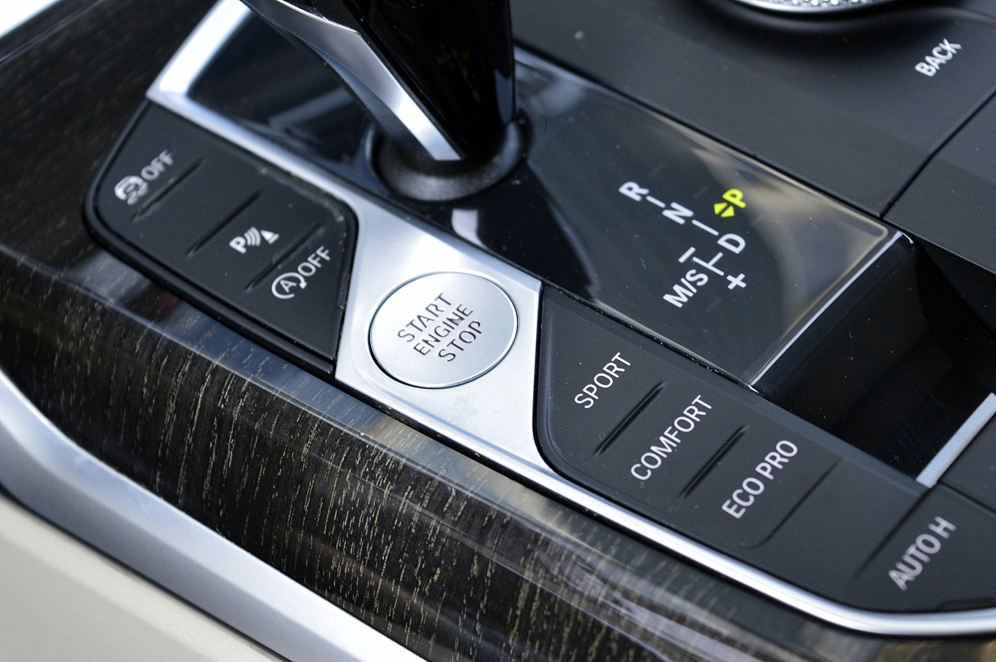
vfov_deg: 16.5
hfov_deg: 24.6
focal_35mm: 82
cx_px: 498
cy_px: 331
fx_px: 2281
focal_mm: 55
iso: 800
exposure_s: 1/40
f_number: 5.6
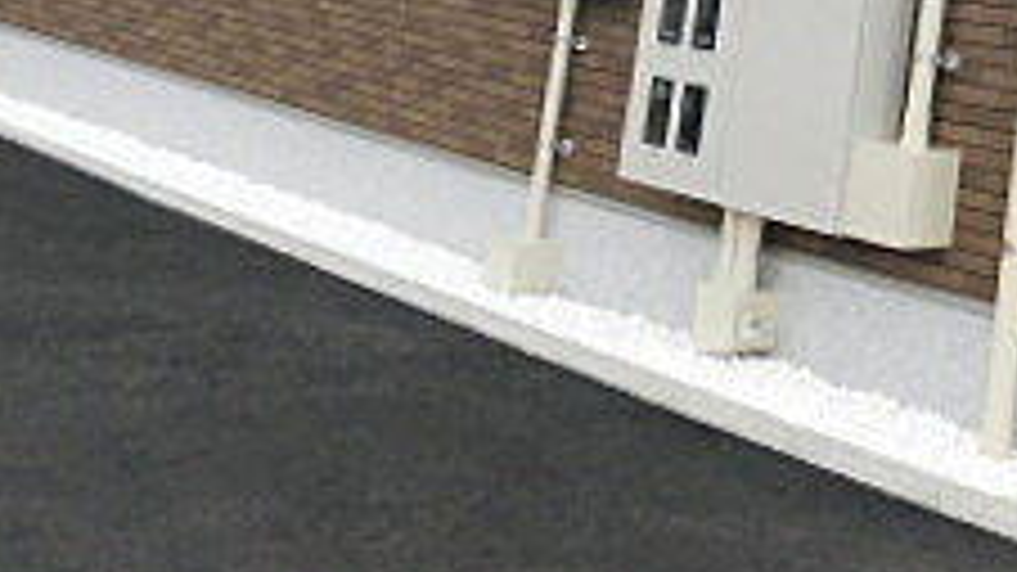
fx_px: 1914
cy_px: -374
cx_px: 1138
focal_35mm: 71
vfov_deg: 15.2
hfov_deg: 27.1
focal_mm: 4
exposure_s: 1/250
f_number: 3
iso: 125
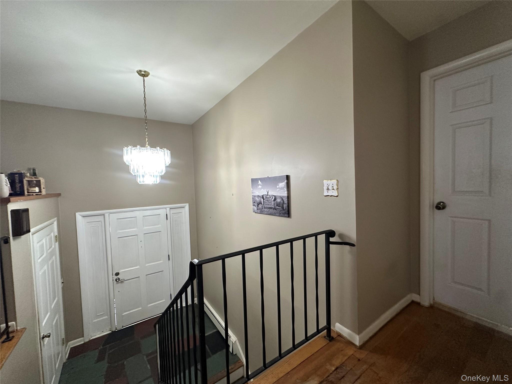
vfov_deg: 85.7
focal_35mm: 14
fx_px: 207
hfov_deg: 102.1
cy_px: 192
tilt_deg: -1.6
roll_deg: +1.4
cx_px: 256
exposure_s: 1/60
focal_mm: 2.22
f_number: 2.2
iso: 250
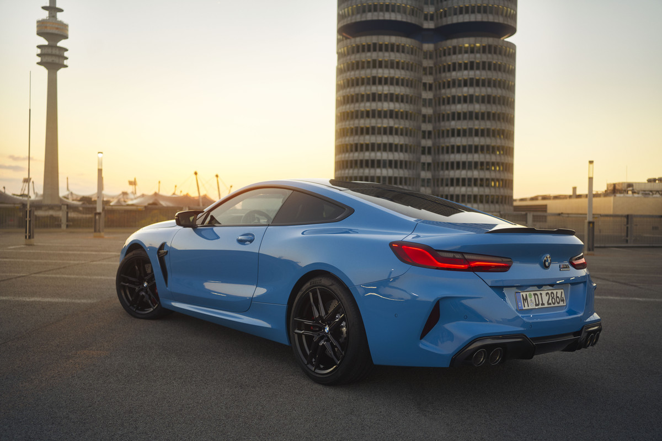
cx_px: 331
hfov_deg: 54.4
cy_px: 220
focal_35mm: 35
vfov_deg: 37.9
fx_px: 644
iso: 100
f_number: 2.5
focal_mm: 35
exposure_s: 1/160
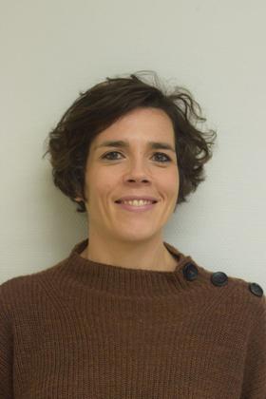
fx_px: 831
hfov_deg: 18.2
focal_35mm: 75
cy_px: 200
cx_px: 133
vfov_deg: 27.0
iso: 720
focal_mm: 50
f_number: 2.8
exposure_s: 1/60
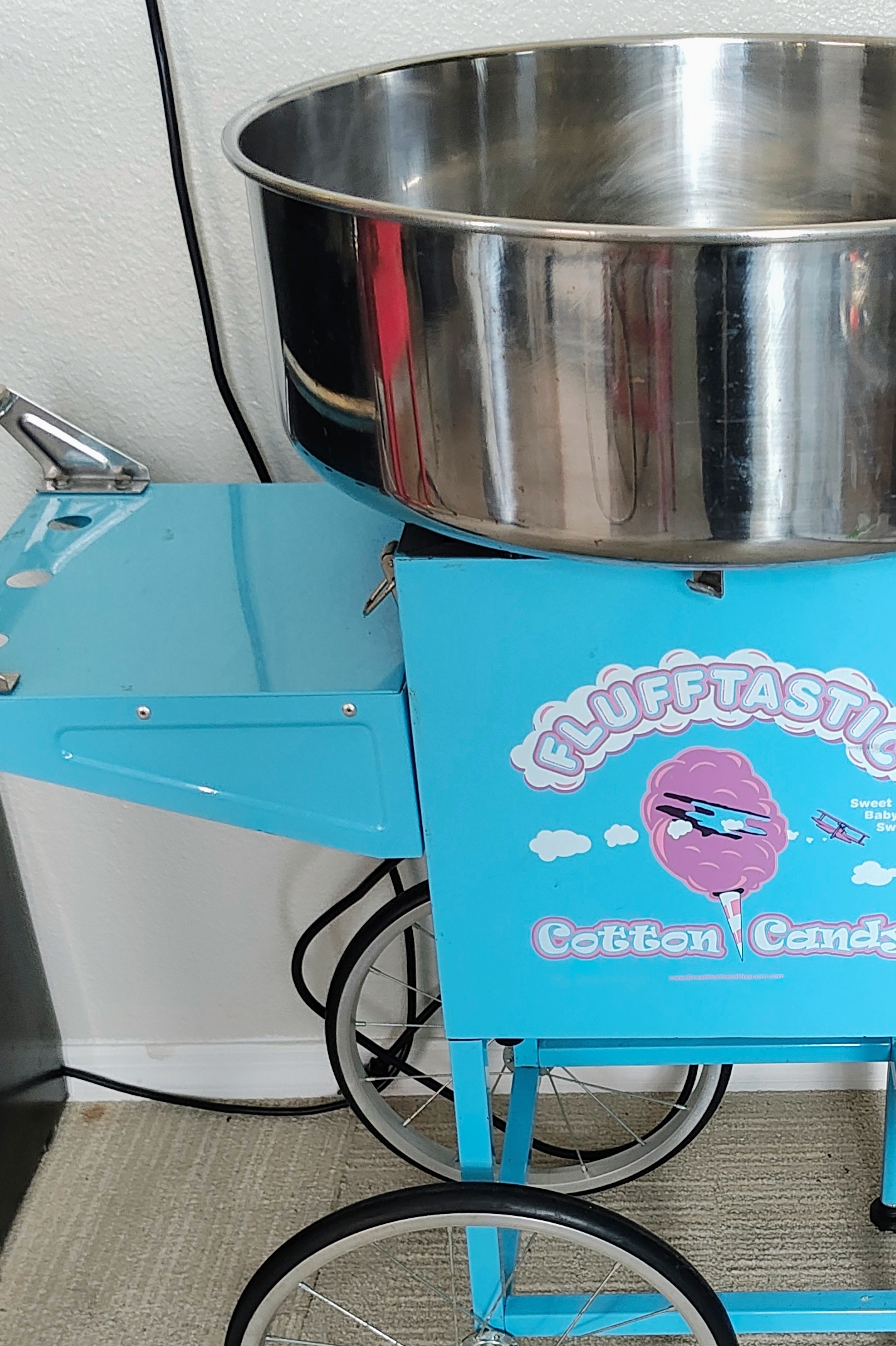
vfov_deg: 39.6
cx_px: 729
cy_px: 955
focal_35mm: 49
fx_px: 1830
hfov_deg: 26.9
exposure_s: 1/40
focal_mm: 4.15
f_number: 1.5
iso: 332
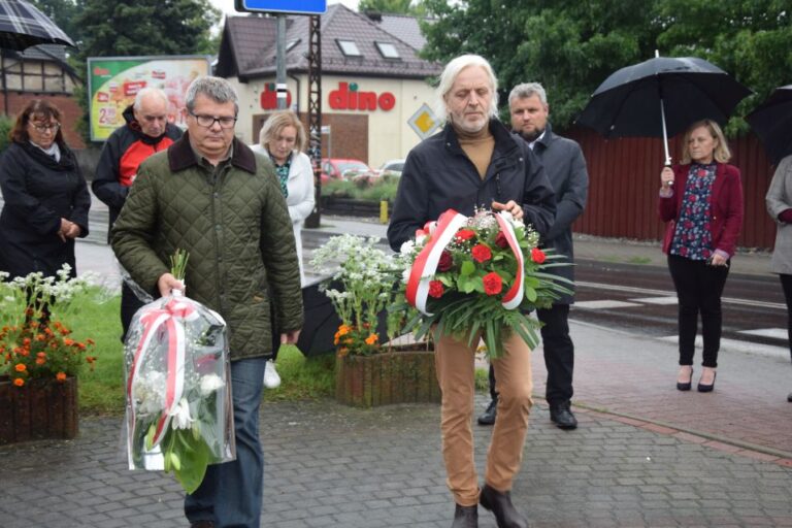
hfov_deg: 31.9
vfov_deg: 21.6
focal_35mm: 63
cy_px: 264
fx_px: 1386
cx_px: 396
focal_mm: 42
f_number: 5
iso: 400
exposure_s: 1/100
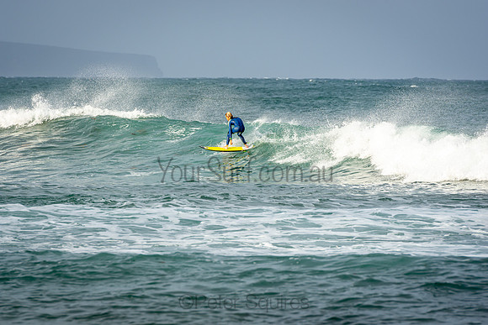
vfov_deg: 4.6
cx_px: 244
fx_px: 4067
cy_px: 162
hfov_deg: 6.9
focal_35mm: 300
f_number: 5.6
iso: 200
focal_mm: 200
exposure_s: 1/1000
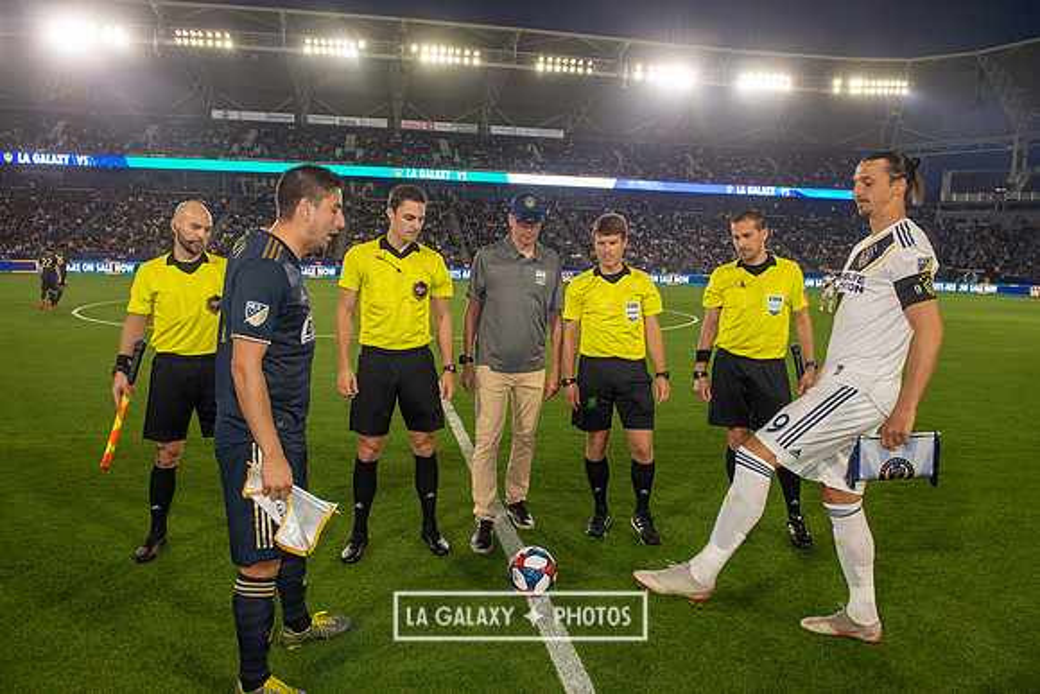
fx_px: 693
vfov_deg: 53.2
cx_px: 520
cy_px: 347
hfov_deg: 73.7
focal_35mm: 24
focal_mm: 24
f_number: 7.1
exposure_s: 1/200
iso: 640
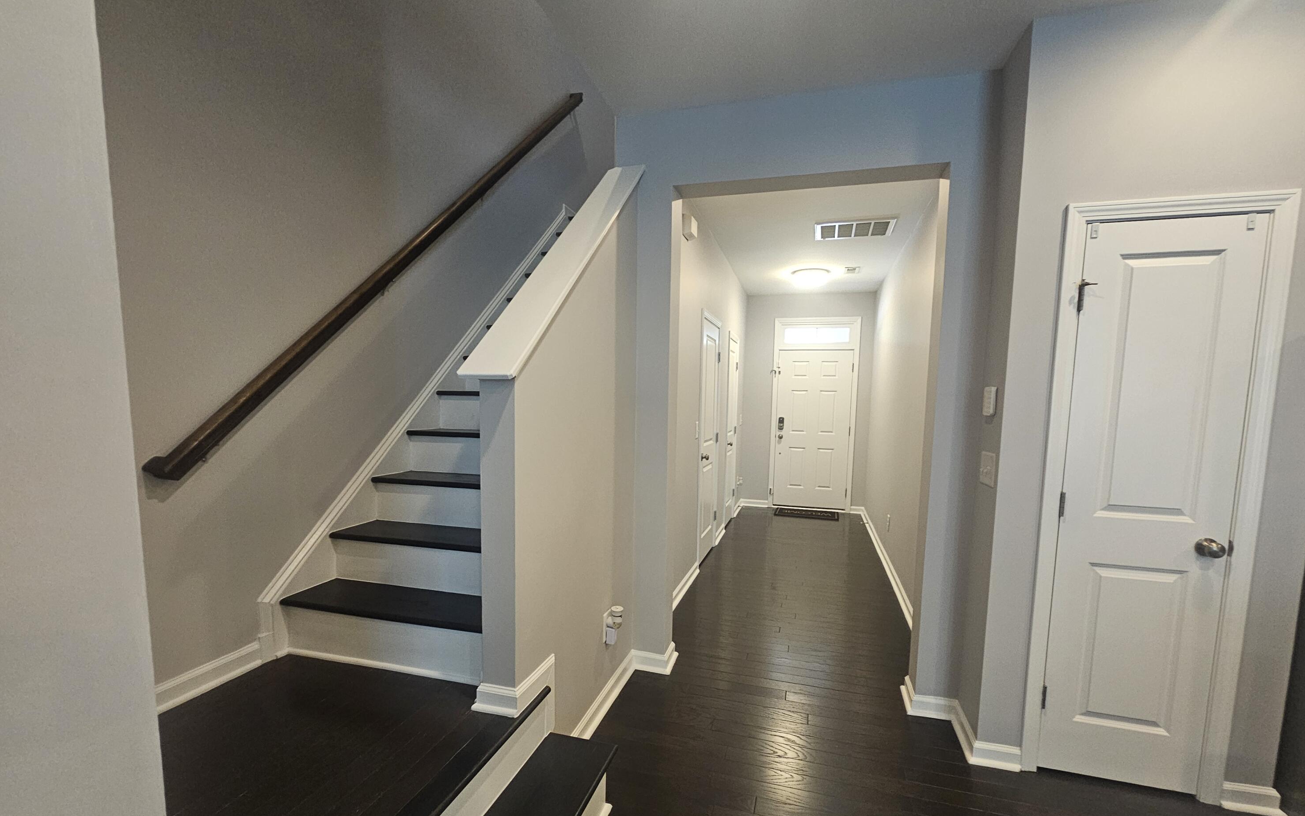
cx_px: 662
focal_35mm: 14
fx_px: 498
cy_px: 461
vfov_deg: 78.3
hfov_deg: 105.3
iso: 320
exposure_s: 1/40
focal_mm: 2.2
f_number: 2.2
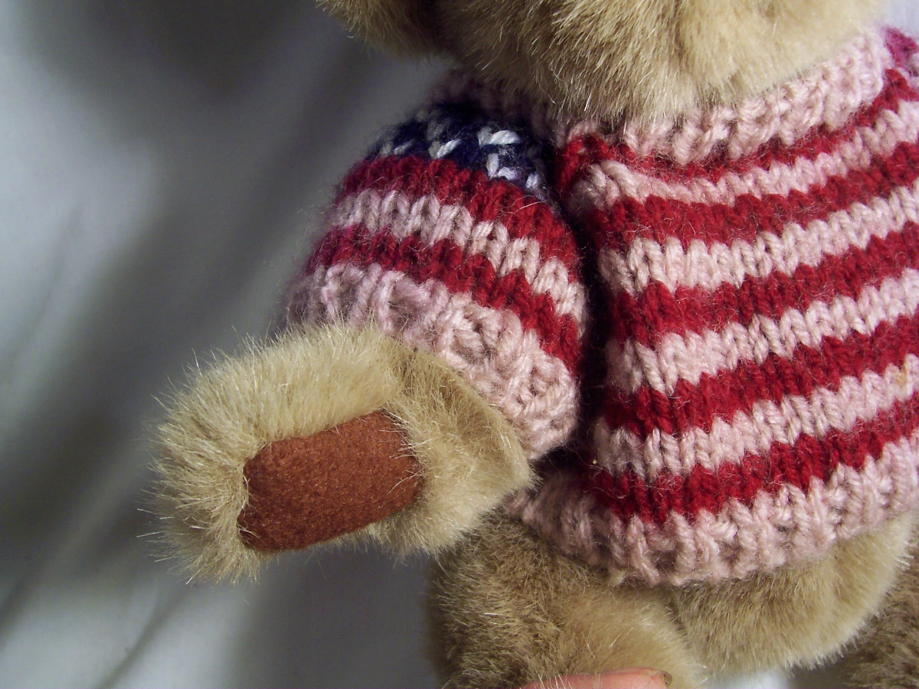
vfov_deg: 38.7
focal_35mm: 37
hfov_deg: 50.1
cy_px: 344
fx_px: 982
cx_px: 460
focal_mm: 5.6
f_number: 2.8
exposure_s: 1/60
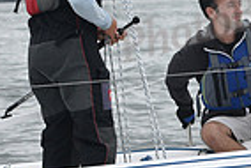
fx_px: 1989
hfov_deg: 7.0
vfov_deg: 4.8
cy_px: 84
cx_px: 461
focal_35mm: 285
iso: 400
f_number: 5
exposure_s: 1/800
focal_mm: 70
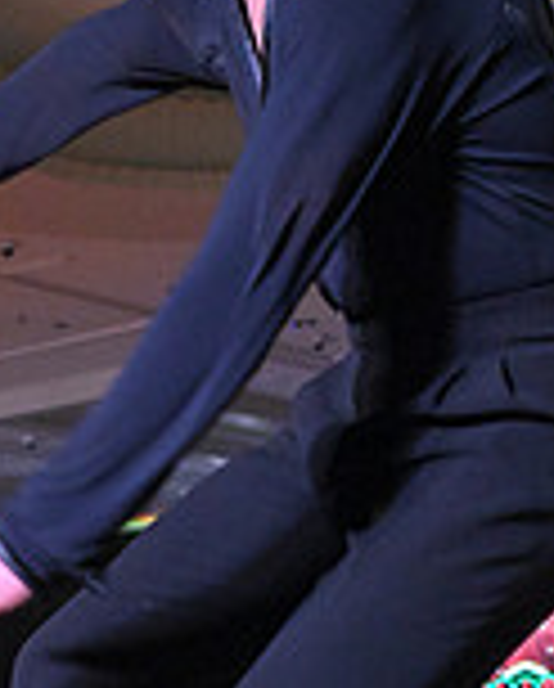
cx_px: -16
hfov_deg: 13.8
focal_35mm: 110
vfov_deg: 16.5
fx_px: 2248
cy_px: 881
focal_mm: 31
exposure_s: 1/400
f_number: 6.3
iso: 6400
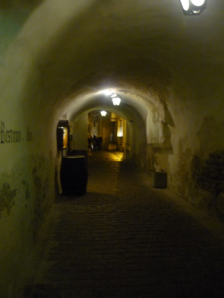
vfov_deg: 55.4
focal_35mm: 33
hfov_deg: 42.9
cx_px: 112
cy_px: 149
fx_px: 285
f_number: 2.8
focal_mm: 5.5
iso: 400
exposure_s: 1/8
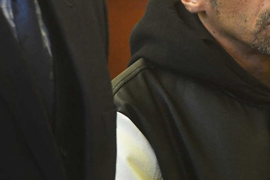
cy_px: -1
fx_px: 3510
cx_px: 217
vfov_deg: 2.9
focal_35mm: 468
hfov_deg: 4.4
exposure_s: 1/100
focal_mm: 200
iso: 3200
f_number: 5.6
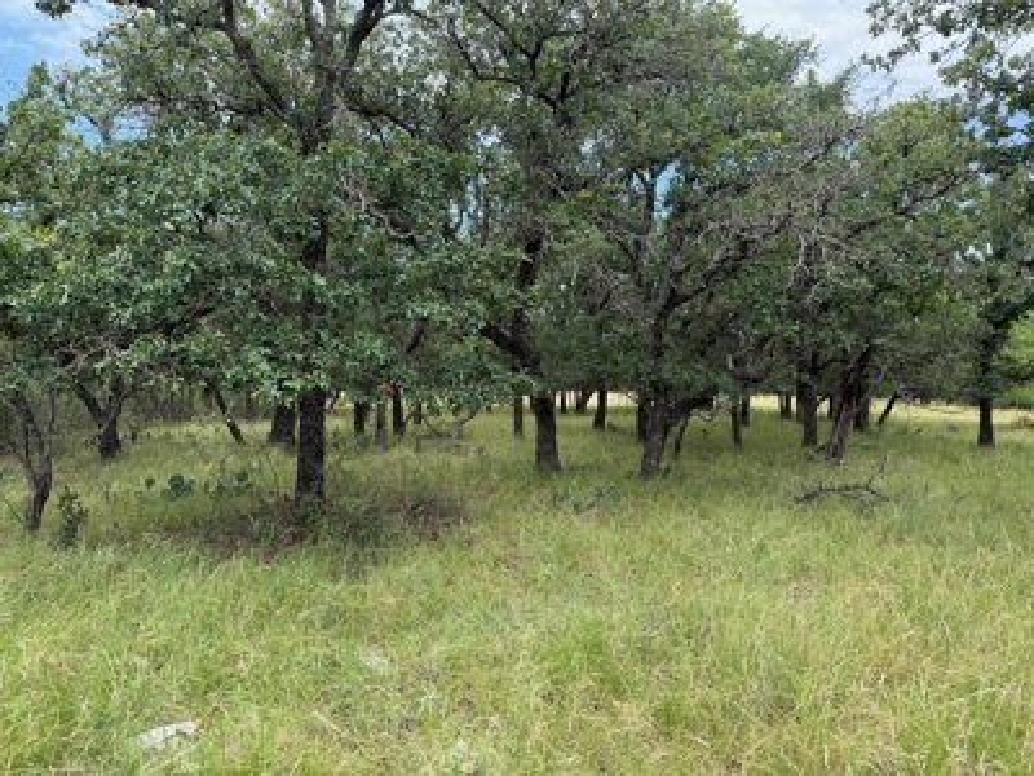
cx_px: 517
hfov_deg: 71.6
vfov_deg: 56.8
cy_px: 388
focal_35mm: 24
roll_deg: -0.1
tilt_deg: -0.8
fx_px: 717
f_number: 1.78
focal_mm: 6.76
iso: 100
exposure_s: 1/1464
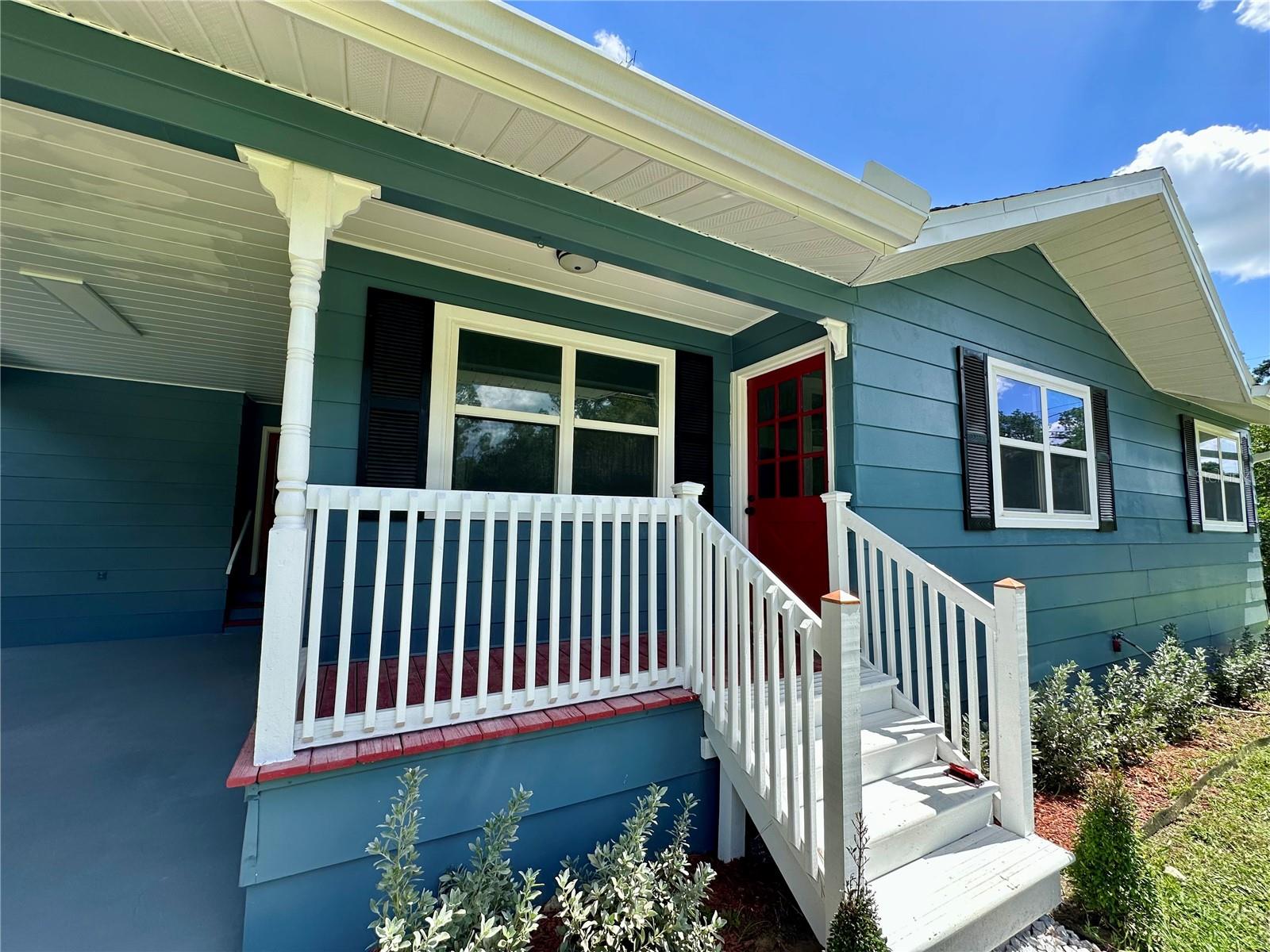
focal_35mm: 14
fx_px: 514
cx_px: 635
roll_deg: -1.4
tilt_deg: +5.2
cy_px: 476
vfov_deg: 85.7
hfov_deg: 102.1
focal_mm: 2.22
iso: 40
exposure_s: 1/666
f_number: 2.2
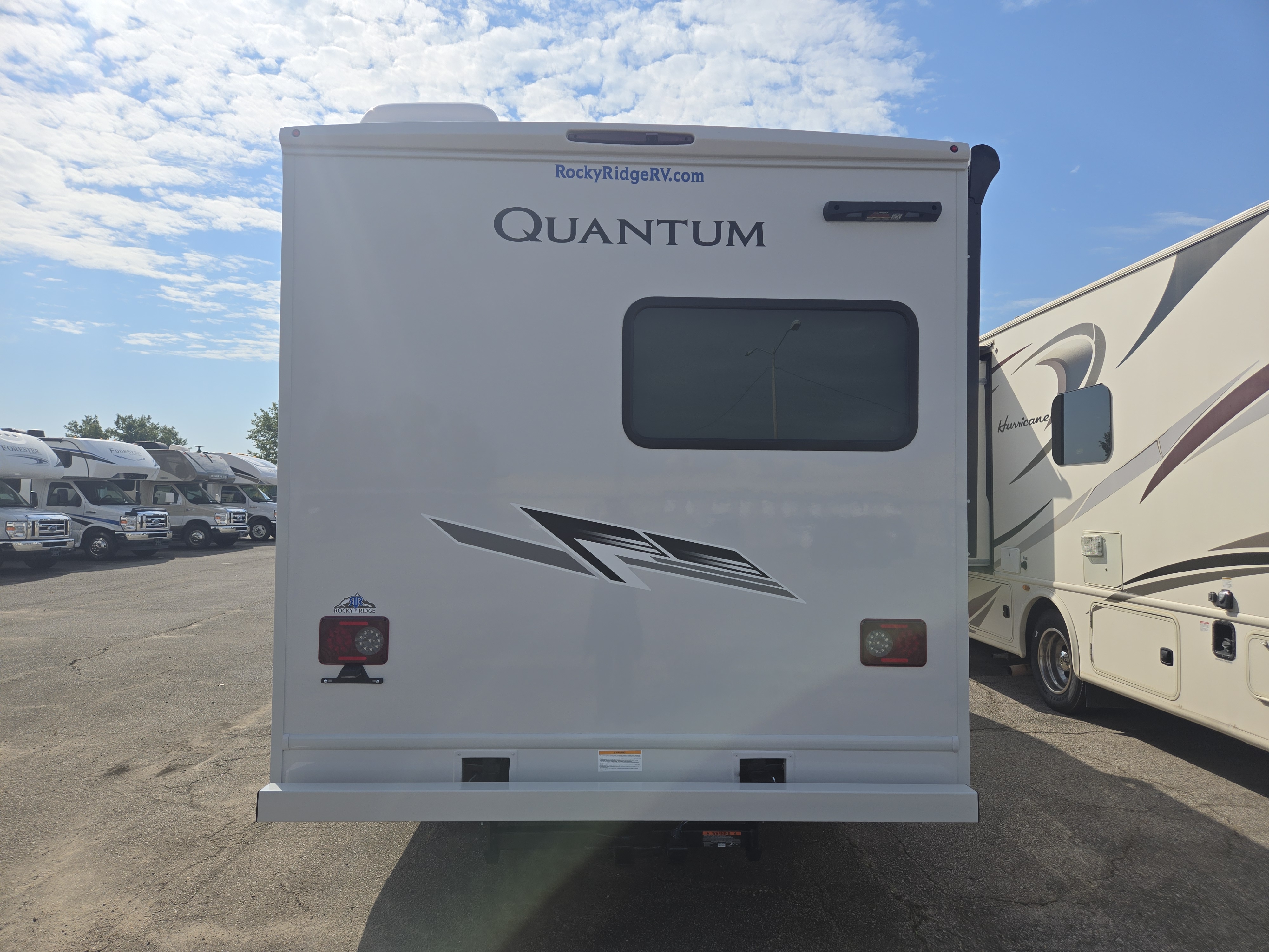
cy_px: 476
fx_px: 843
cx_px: 634
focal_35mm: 23
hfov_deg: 73.9
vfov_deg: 58.9
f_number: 1.8
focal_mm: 5.4
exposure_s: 1/4364
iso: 25
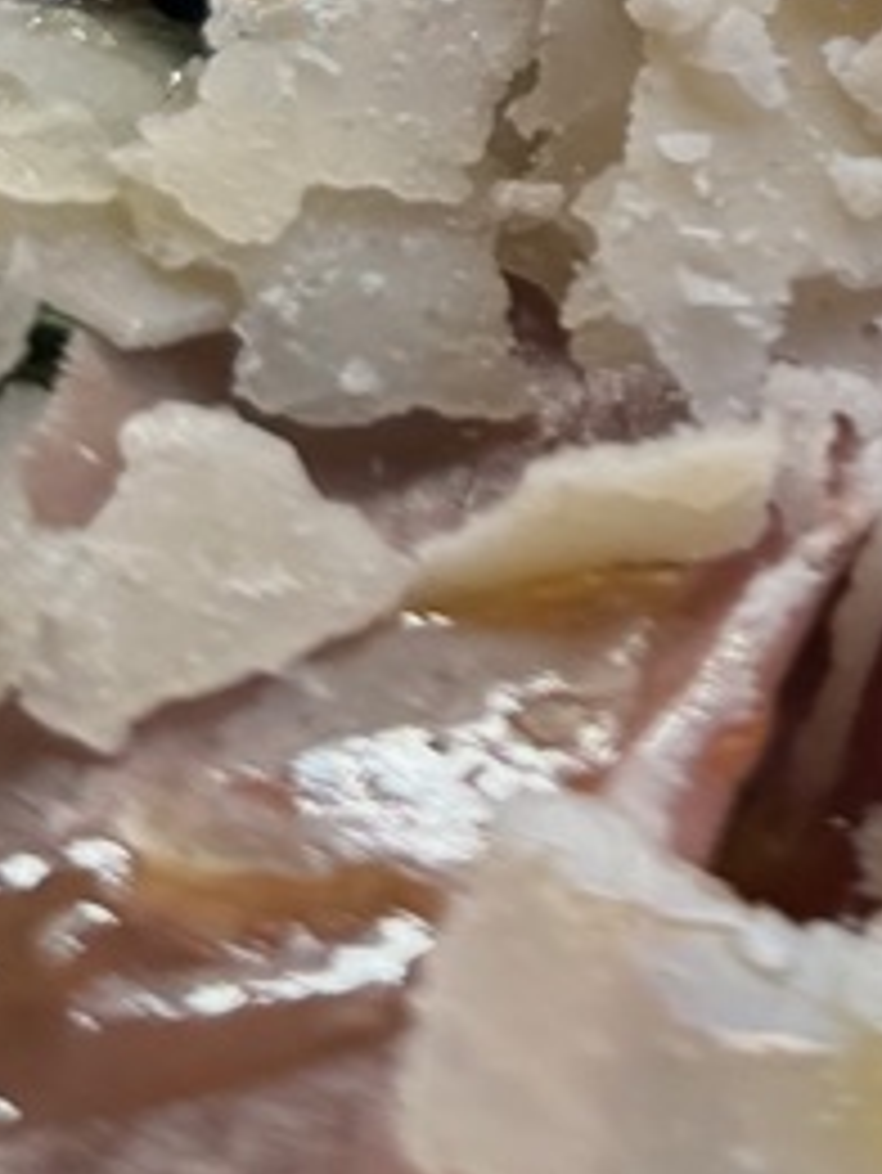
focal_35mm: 147
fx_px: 4990
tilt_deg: -28.3
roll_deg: -0.4
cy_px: -1183
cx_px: 1305
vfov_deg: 12.0
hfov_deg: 9.8
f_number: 1.78
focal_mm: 6.86
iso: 64
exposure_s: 1/276
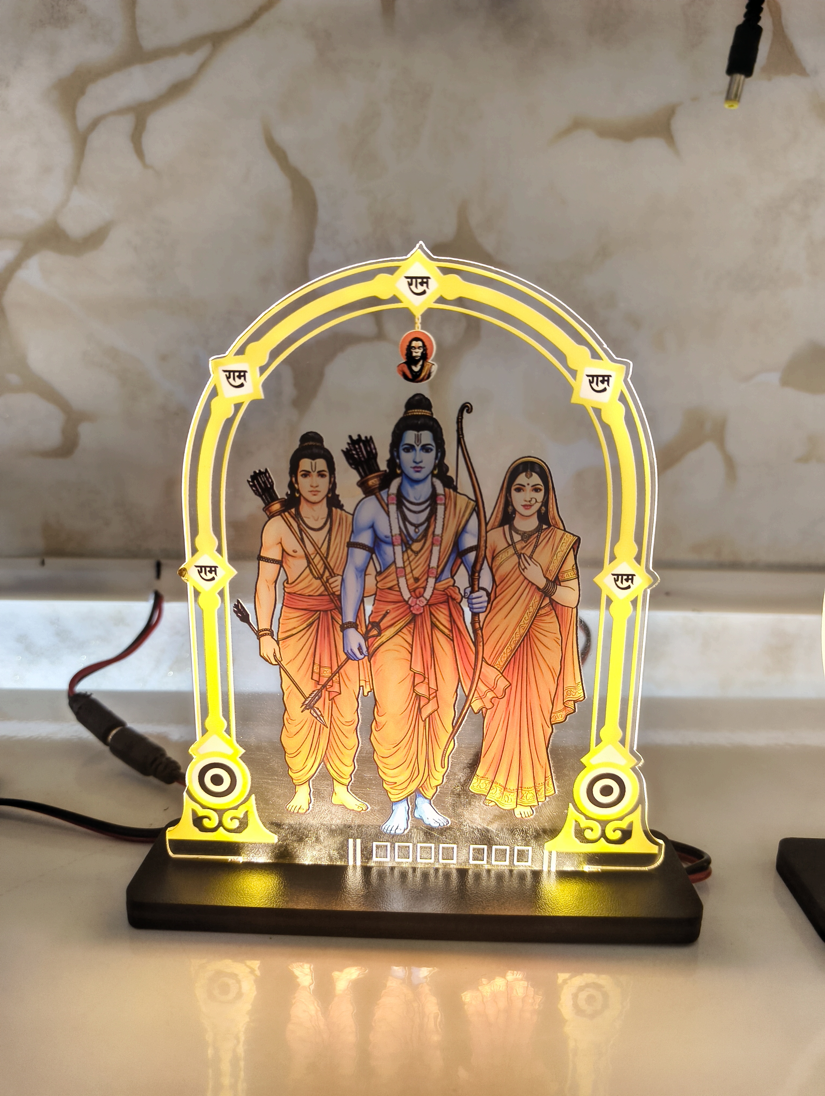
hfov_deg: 56.9
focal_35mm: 24
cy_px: 548
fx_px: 761
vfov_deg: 71.5
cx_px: 412
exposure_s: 1/100
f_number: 1.87
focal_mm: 5.56
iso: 198
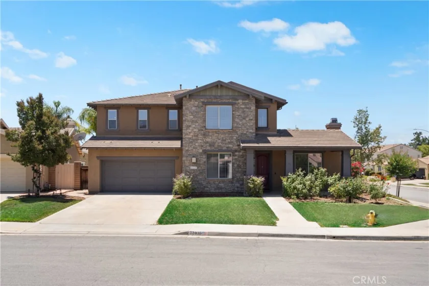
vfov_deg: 37.9
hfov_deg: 54.4
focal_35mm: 35
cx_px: 214
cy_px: 143
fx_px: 417
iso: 80
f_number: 22
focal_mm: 35
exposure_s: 1/13
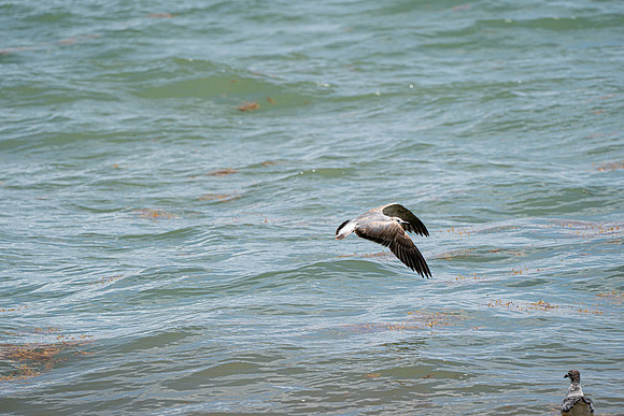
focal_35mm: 400
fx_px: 6935
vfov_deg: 3.4
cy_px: 208
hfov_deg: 5.2
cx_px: 312
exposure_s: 1/1250
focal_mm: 400
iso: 640
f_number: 10
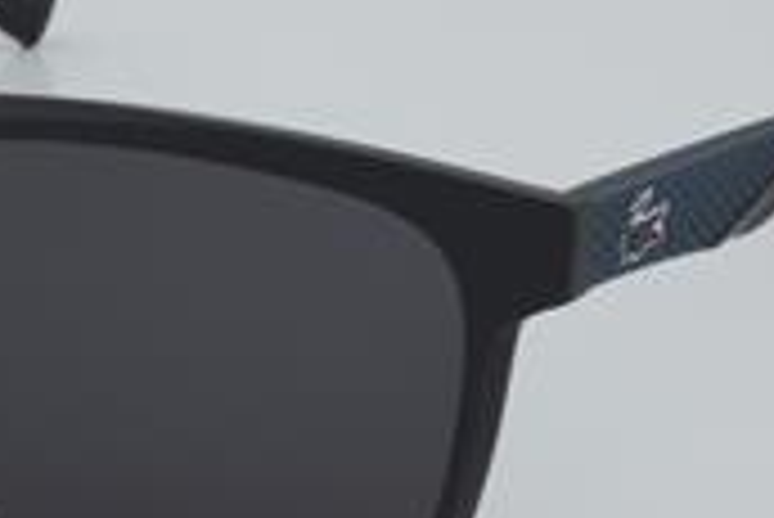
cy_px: 270
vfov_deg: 7.9
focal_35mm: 174
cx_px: 81
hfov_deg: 11.7
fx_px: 3744
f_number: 32
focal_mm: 50
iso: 100
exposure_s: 1/4
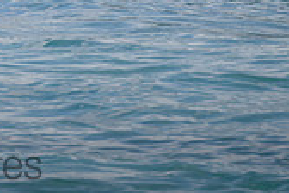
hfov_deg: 1.1
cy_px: -211
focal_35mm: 1894
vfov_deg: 0.7
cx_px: 23
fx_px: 15203
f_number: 5.6
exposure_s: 1/2000
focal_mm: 400
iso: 450
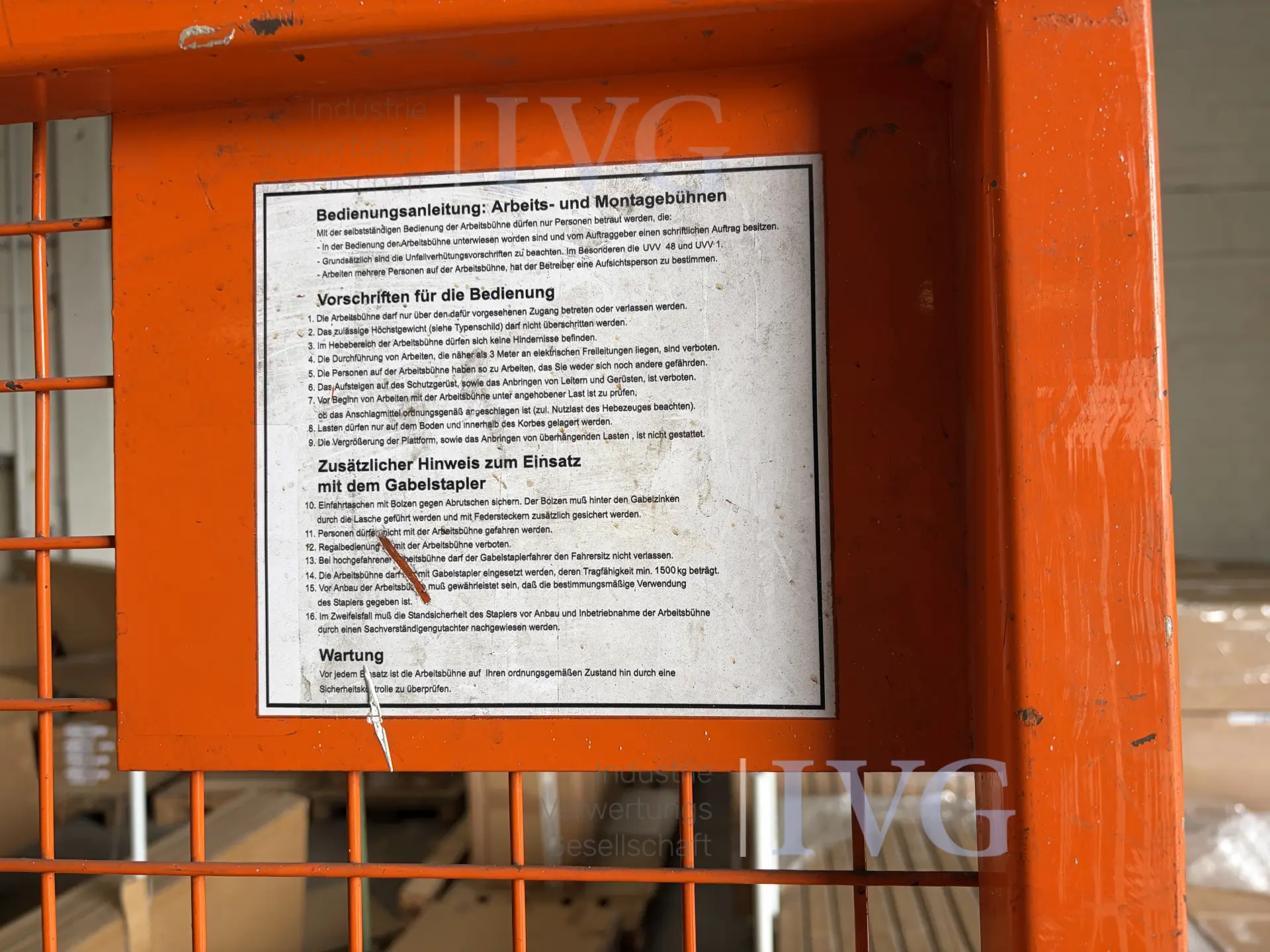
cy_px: 476
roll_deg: +1.2
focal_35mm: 26
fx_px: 954
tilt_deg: -0.8
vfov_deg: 53.1
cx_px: 635
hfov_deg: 67.3
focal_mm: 5.96
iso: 100
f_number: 1.6
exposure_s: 1/100
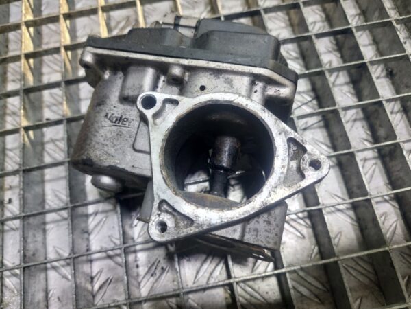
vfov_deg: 54.9
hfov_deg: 69.4
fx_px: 297
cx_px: 206
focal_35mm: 25
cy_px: 154
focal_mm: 5.23
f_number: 1.8
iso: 100
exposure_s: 1/50
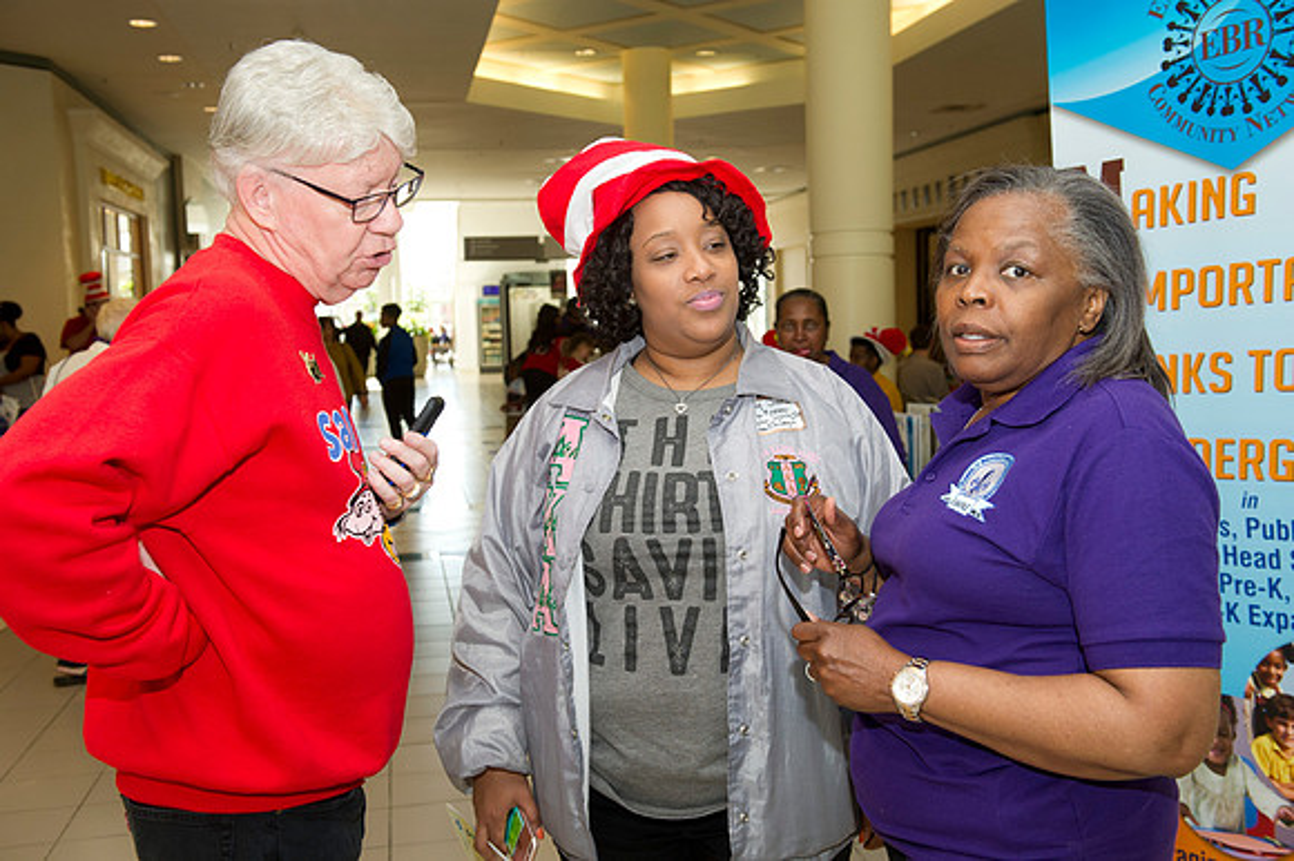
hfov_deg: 50.7
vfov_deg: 35.0
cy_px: 430
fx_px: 1365
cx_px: 647
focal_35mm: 38
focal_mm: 38
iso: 1250
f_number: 5.6
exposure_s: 1/200
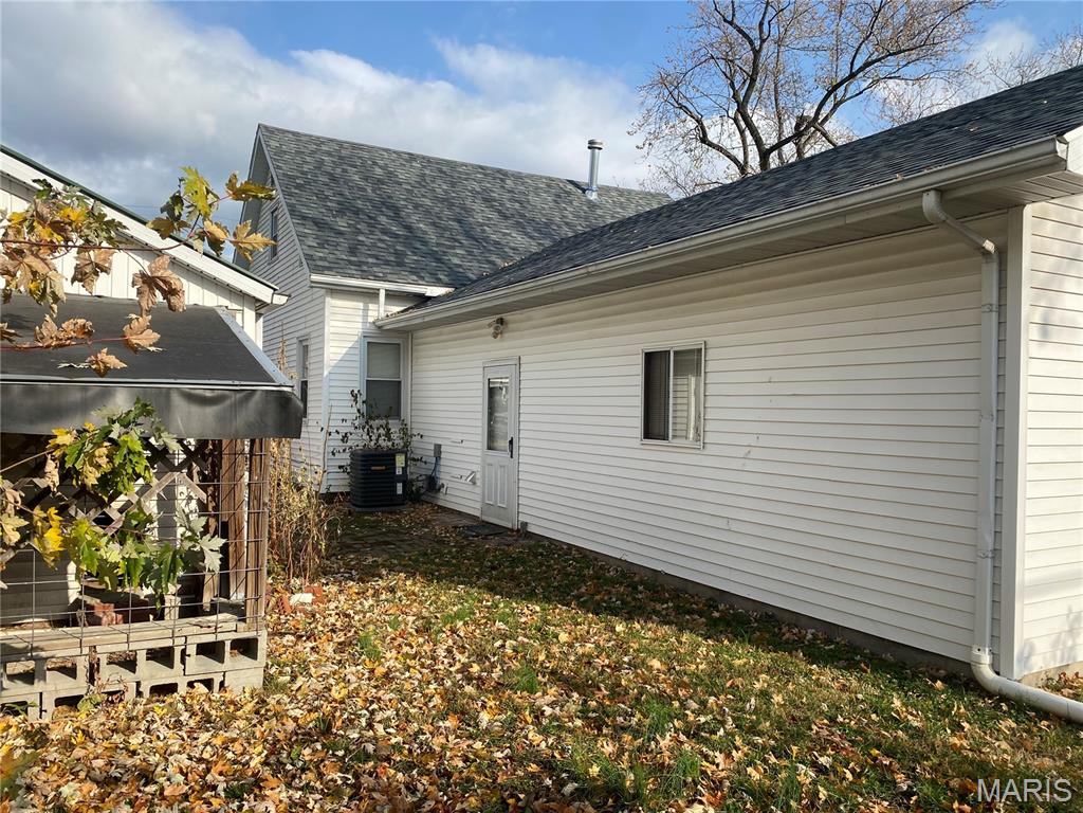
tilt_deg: -0.4
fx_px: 813
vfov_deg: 53.1
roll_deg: -1.3
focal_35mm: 26
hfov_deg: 67.3
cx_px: 542
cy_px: 406
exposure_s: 1/2410
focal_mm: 4.25
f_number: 1.8
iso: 32
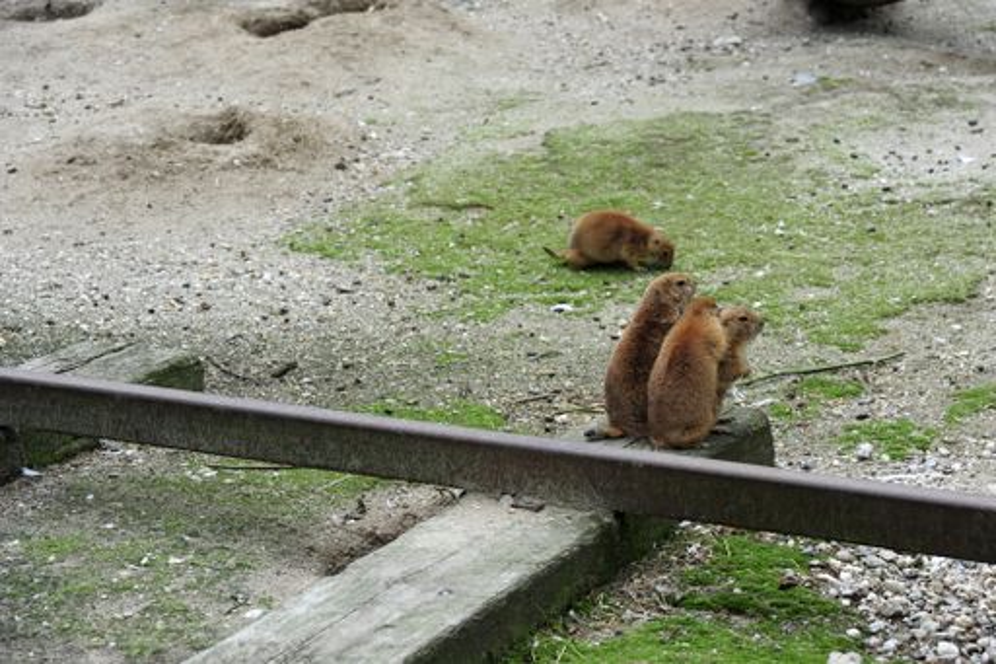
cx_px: 498
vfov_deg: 13.0
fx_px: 2904
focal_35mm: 105
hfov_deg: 19.5
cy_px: 332
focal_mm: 105
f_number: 8
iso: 200
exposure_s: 1/250
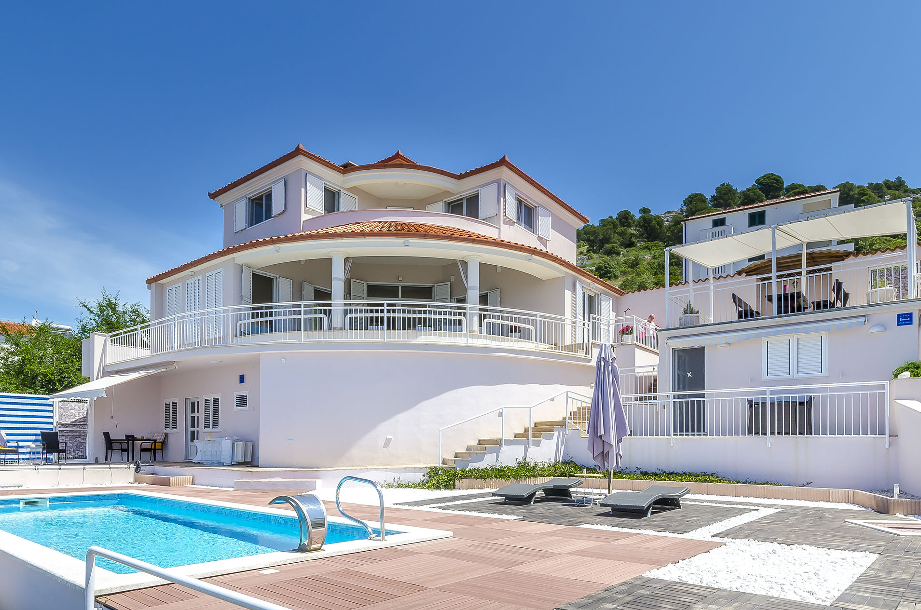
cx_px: 429
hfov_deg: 78.6
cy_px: 433
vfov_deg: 55.1
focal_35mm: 22
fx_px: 562
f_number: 13
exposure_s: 1/250
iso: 100
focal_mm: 10
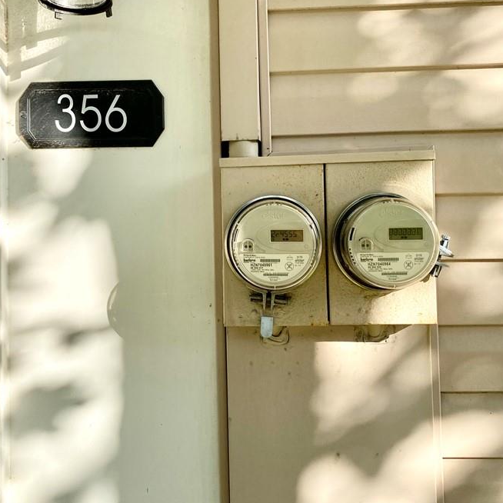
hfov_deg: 46.0
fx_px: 592
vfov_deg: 46.0
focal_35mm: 36
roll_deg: +0.1
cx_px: 230
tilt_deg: -0.1
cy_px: 238
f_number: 1.8
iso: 32
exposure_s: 1/1124
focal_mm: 4.25
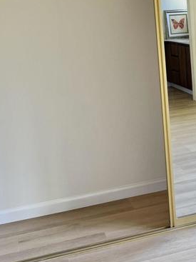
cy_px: 59
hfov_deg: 20.9
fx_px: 506
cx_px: 211
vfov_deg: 28.5
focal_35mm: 67
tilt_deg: -6.6
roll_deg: +3.4
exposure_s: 1/121
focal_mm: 6.76
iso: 100
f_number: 1.78
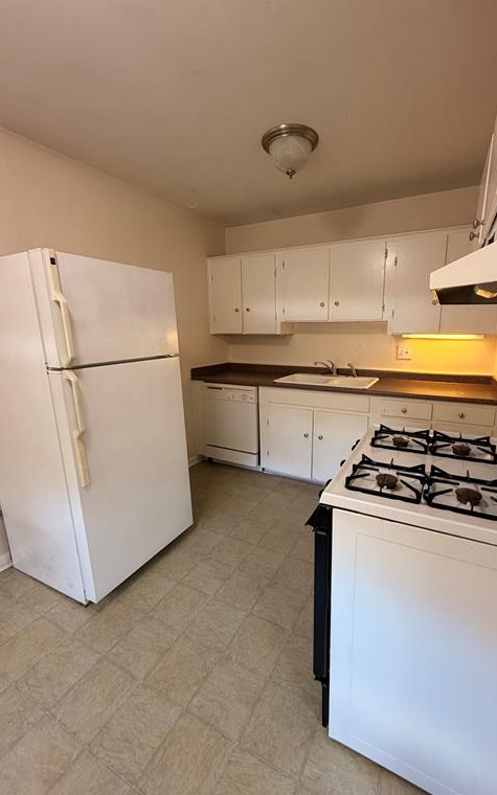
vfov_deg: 101.5
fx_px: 325
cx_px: 283
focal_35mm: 15
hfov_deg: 74.4
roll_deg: +0.0
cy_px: 395
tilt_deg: -9.4
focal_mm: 2.22
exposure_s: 1/60
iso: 250
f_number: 2.2
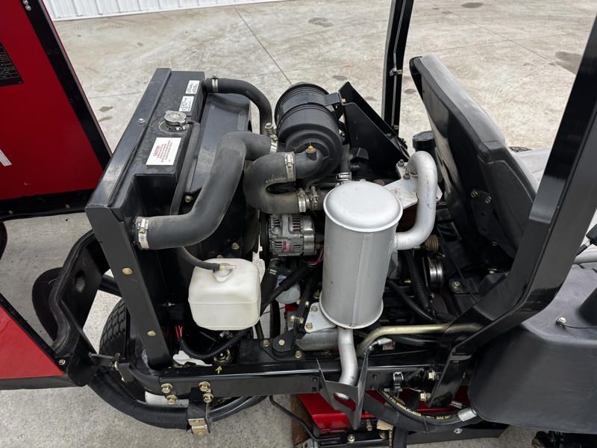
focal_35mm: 24
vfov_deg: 56.8
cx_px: 298
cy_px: 224
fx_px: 414
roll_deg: -1.6
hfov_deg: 71.6
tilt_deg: -42.7
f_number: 1.78
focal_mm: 6.76
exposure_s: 1/120
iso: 160
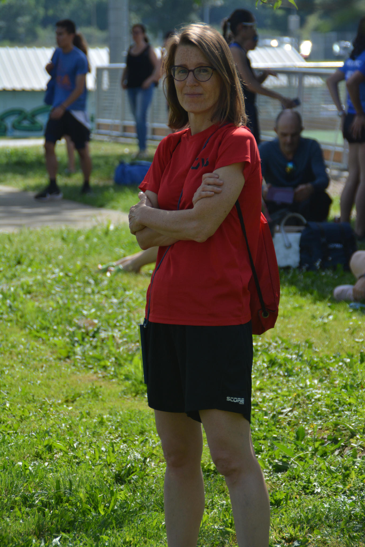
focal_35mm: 225
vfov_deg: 9.1
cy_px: 274
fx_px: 3422
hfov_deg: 6.1
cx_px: 182
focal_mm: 150
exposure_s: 1/1250
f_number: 6.3
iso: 400
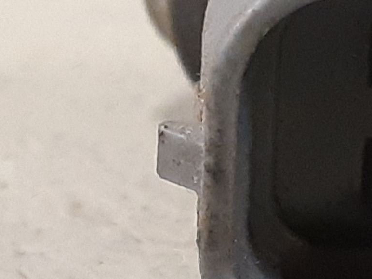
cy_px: 193
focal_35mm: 69
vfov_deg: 21.2
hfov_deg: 27.7
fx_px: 742
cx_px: 290
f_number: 1.7
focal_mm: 3.93
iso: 320
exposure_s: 1/50
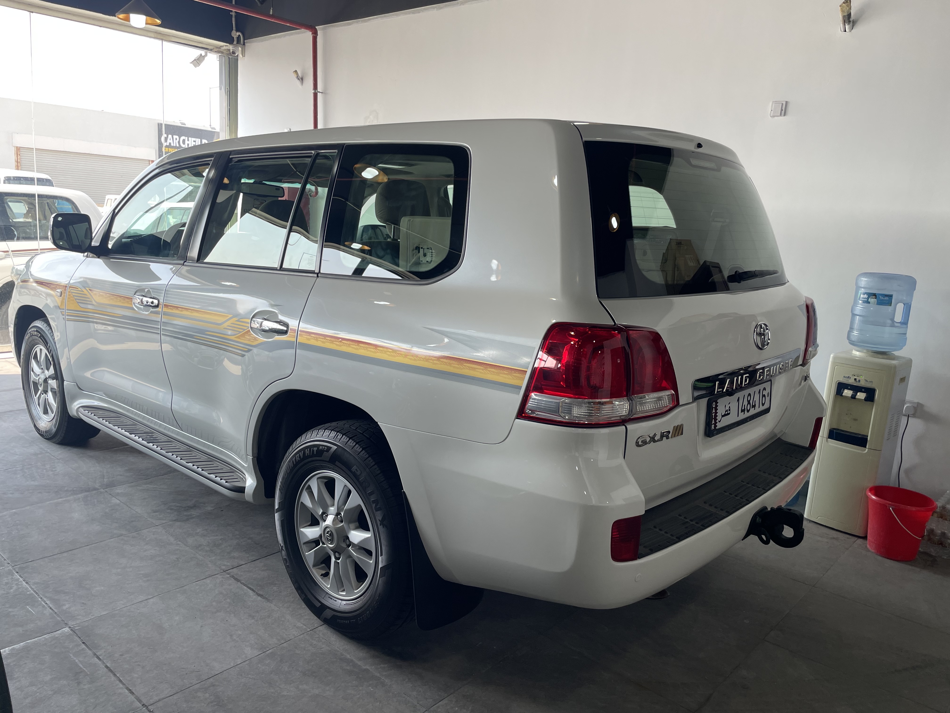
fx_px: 714
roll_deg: -3.6
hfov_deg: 67.3
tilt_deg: -11.2
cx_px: 475
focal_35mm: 26
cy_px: 356
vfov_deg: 53.1
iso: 32
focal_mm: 4.2
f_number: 1.6
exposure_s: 1/207
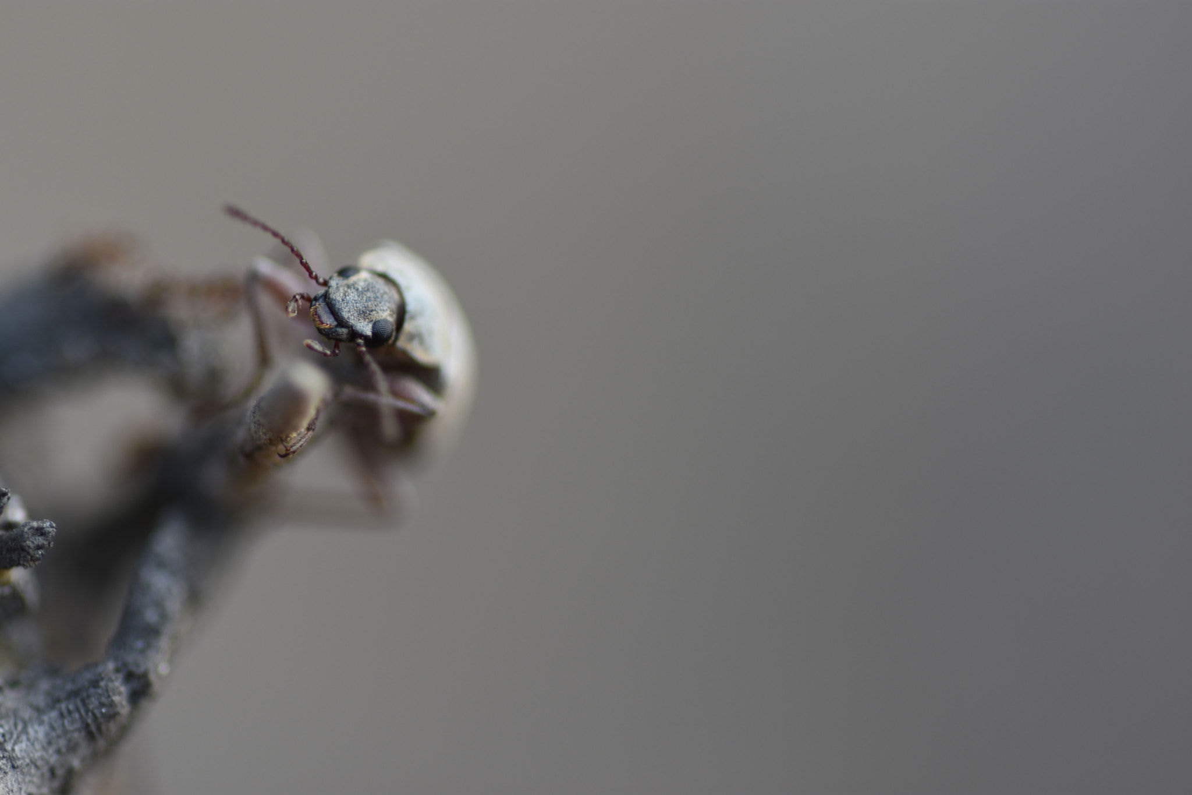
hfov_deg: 15.2
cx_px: 596
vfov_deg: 10.2
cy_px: 398
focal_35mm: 135
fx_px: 4469
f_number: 5.6
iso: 100
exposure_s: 1/13
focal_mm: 90
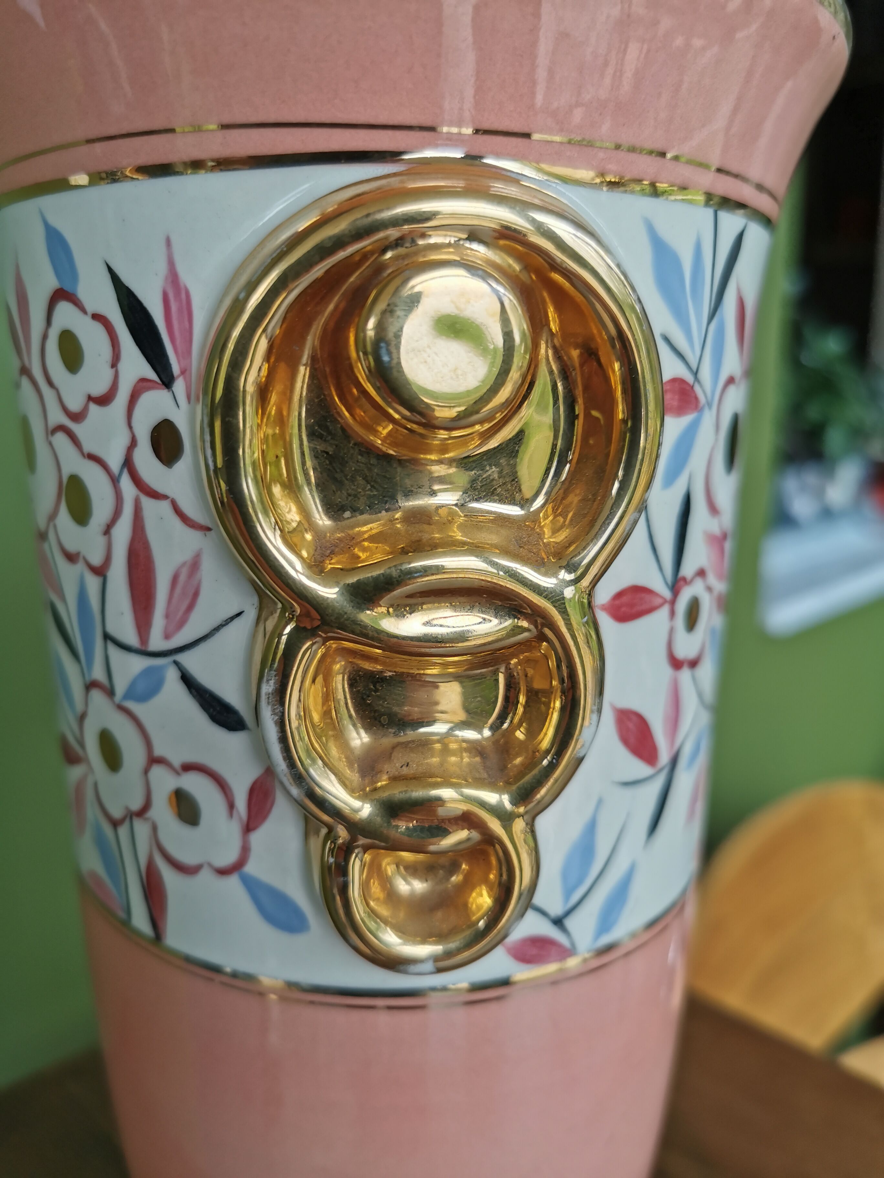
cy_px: 589
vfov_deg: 65.3
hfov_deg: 51.4
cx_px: 442
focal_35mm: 27
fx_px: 919
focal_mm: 5.56
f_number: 1.6
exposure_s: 1/268
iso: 50
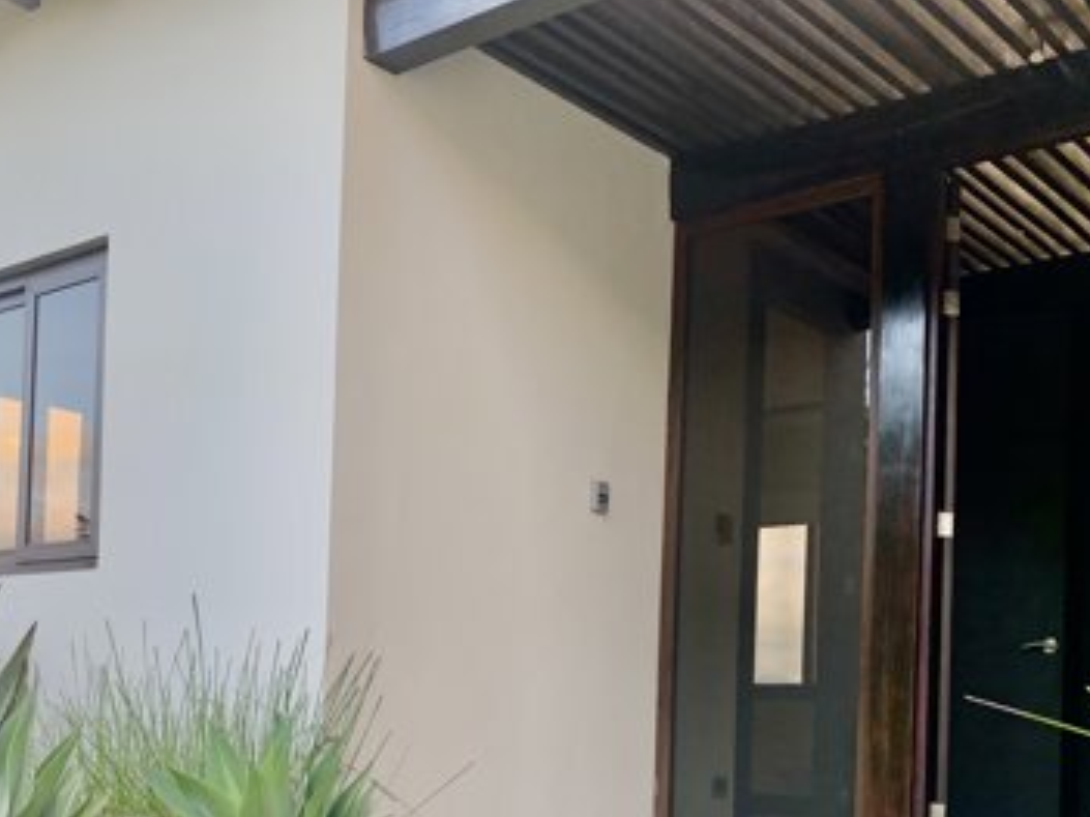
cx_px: 405
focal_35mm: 47
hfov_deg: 40.2
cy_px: 714
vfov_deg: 29.7
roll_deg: -2.3
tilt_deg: +0.0
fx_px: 1479
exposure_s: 1/122
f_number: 1.8
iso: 25
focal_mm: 4.25
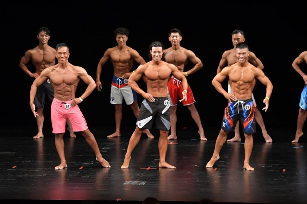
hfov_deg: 10.2
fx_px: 1722
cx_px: 154
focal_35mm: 202
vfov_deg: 6.8
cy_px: 102
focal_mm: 135
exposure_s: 1/400
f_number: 5.6
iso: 3200
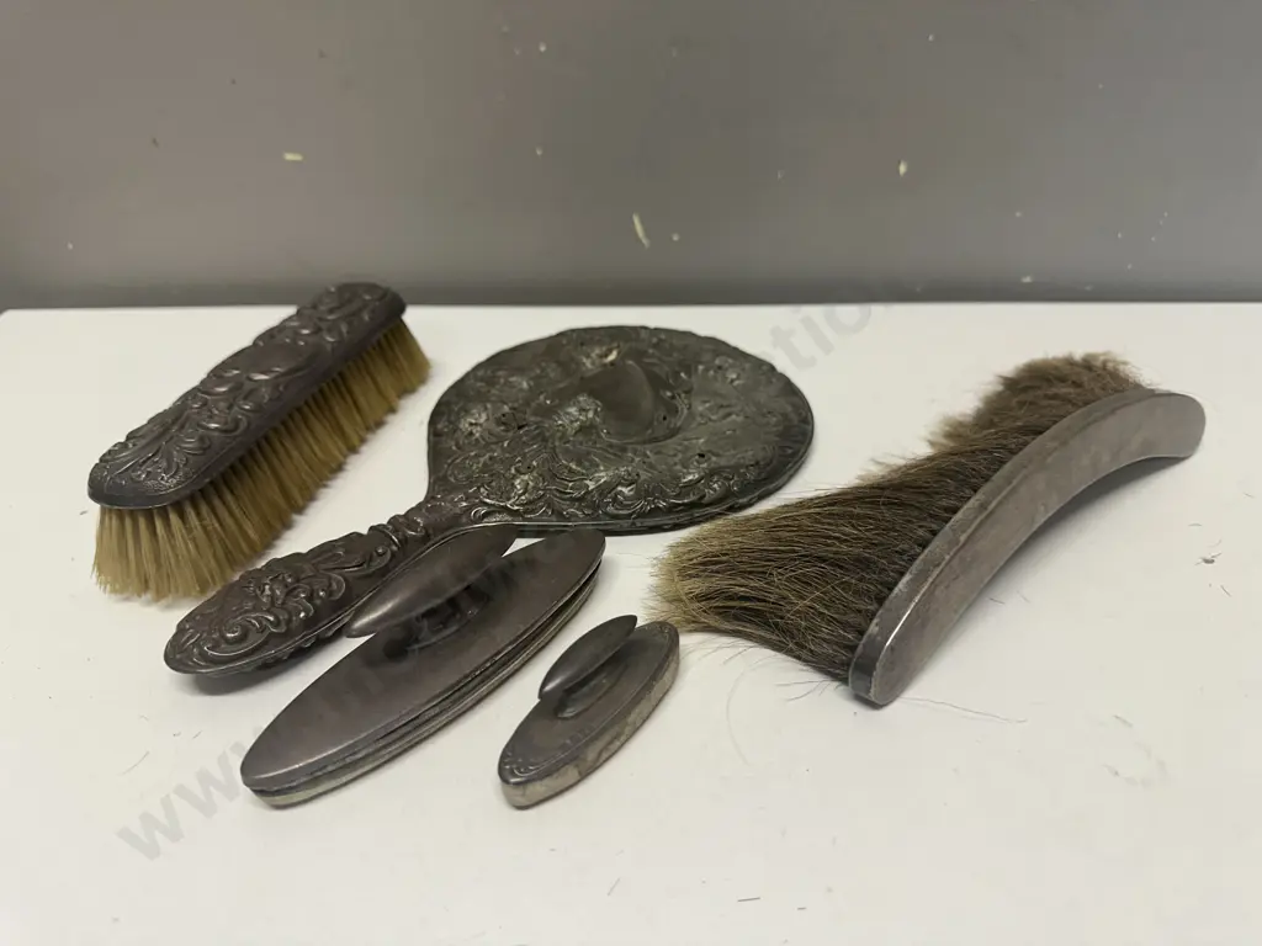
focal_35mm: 24
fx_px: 875
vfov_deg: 56.8
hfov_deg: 71.6
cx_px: 631
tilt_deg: -32.9
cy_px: 473
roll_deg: +0.9
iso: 100
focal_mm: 6.86
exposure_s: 1/100
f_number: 1.78
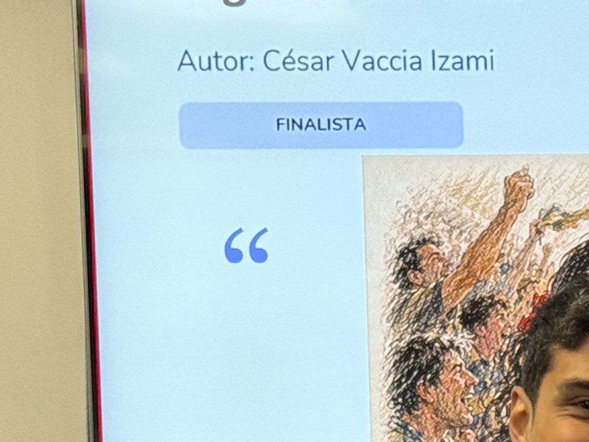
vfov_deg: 8.6
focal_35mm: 169
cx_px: 740
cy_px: 658
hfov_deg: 11.4
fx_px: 2876
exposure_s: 1/203
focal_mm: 6.76
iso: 50
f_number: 1.78
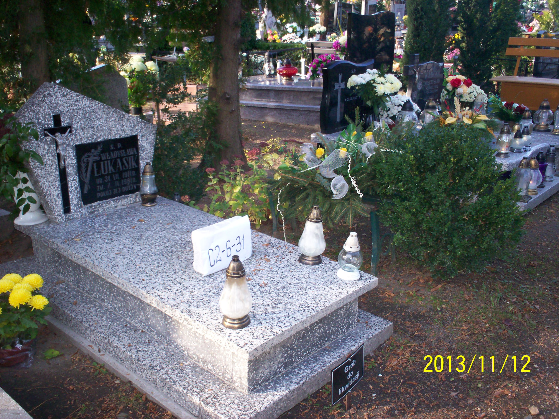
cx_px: 280
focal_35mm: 36
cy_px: 210
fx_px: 581
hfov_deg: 51.4
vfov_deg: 39.7
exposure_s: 1/69.5
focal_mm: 6
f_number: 4.5
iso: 140
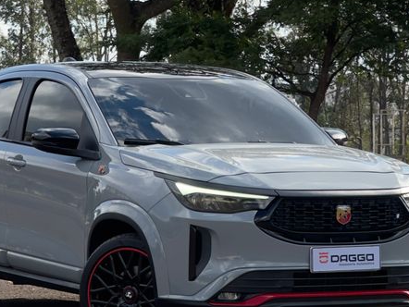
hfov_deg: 14.0
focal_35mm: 141
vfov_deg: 10.5
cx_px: 174
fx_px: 1667
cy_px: 112
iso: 25
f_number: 2.8
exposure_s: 1/333
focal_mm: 9
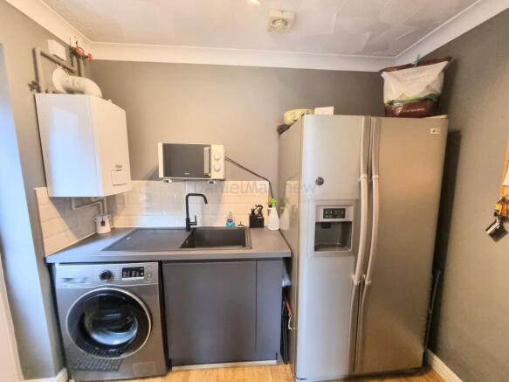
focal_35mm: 13
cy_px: 191
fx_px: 191
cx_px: 254
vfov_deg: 89.9
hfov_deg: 106.2
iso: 320
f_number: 2.2
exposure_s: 1/33
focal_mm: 2.2
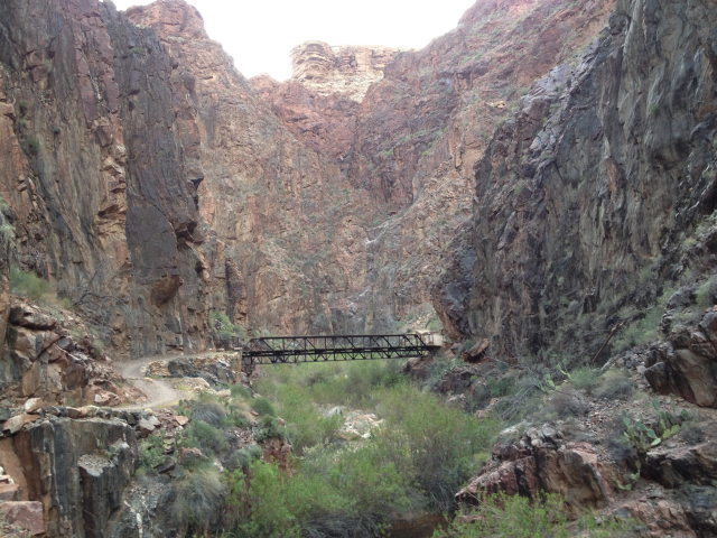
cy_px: 269
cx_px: 358
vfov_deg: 40.7
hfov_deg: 52.6
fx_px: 725
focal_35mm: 35
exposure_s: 1/20
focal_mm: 4.28
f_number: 2.4
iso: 50
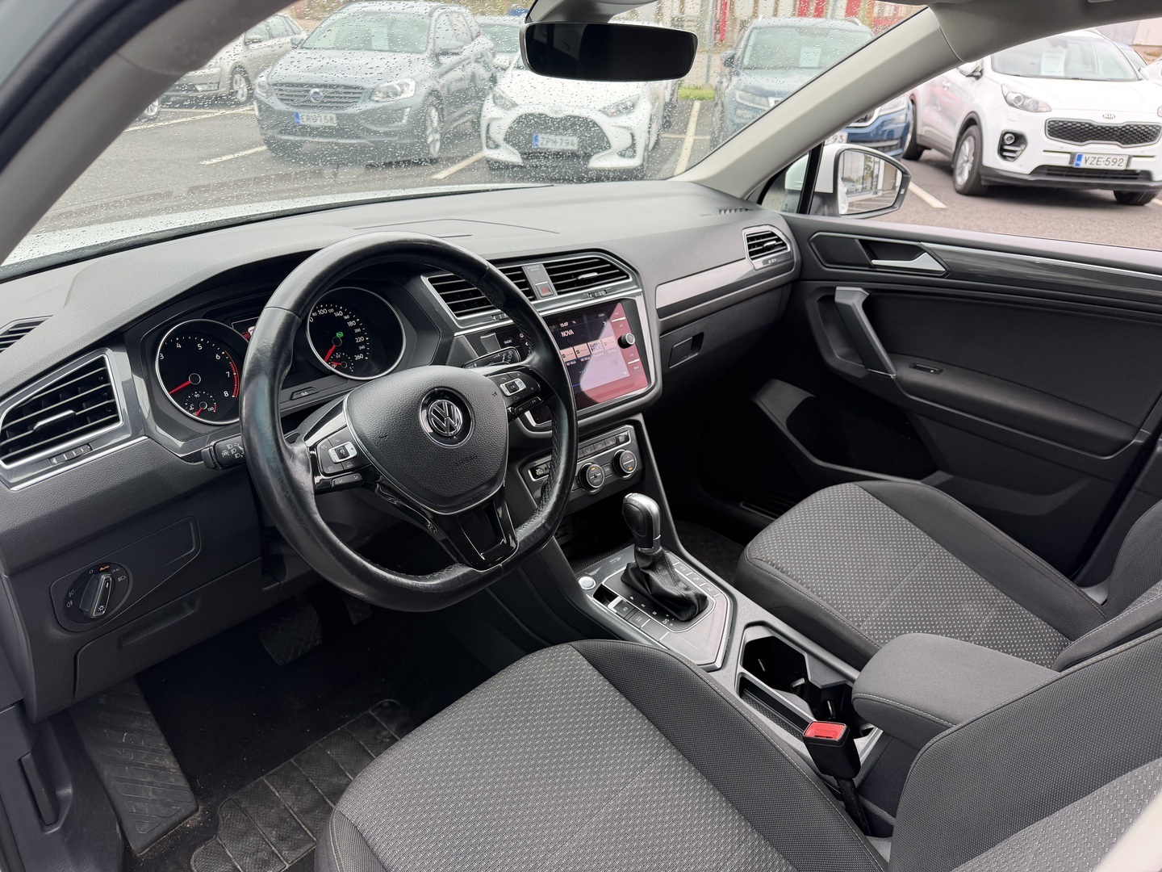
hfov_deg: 71.6
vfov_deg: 56.8
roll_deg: -1.4
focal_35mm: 24
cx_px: 581
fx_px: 806
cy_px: 436
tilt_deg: -27.2
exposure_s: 1/121
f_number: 1.78
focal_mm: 6.76
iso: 100
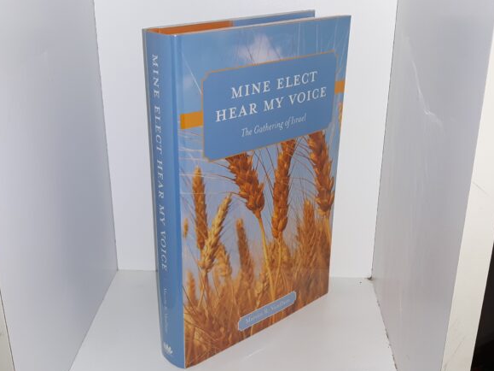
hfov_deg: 61.7
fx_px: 414
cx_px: 249
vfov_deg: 48.2
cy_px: 191
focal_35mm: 29
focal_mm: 3.7
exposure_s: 1/120
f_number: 1.7
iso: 80
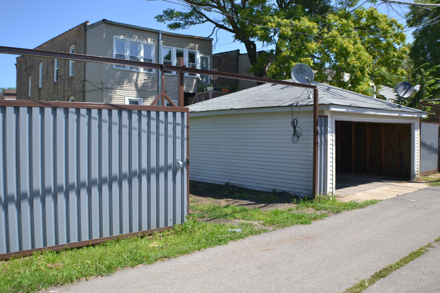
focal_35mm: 39
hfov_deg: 49.6
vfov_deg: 34.2
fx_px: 477
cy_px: 146
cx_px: 220
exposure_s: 1/400
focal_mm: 26
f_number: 4.2
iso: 100
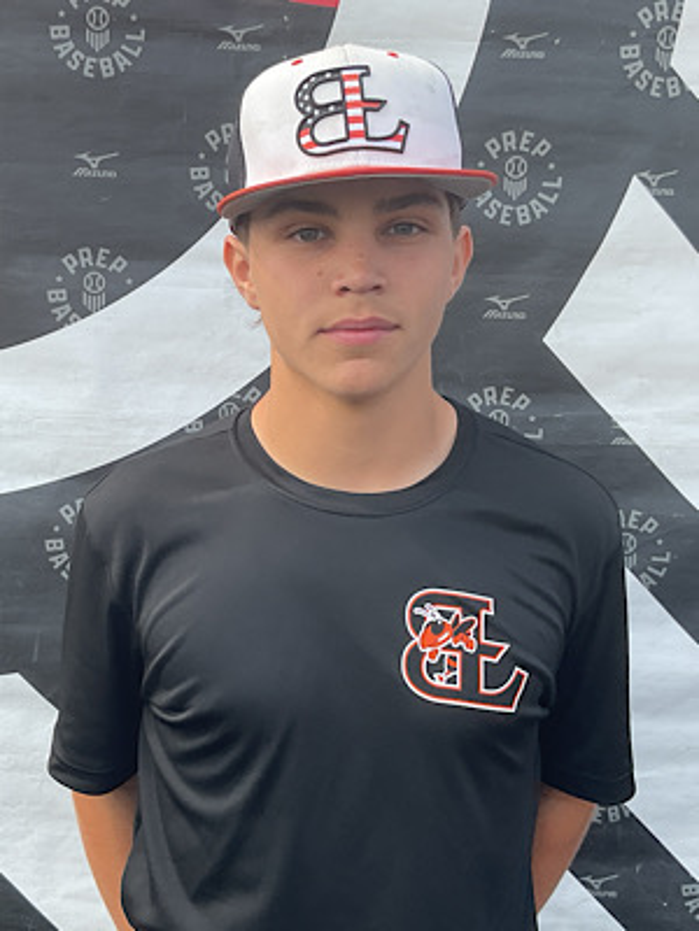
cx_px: 350
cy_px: 466
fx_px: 781
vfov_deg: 61.7
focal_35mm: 29
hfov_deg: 48.2
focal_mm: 3
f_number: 1.8
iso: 16
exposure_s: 1/580
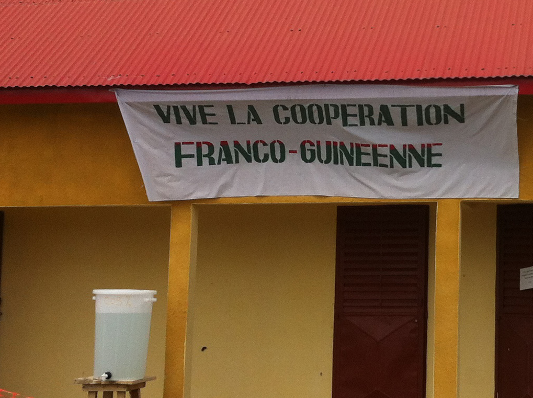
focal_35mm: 89
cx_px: 446
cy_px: 112
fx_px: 1368
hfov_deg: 21.7
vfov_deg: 16.5
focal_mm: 3.85
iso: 80
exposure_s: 1/1774
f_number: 2.8
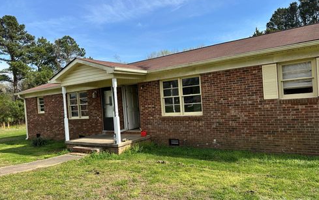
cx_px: 158
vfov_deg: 47.6
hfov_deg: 70.4
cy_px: 106
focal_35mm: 26
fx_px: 226
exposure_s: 1/2660
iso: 80
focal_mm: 6.86
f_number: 1.78
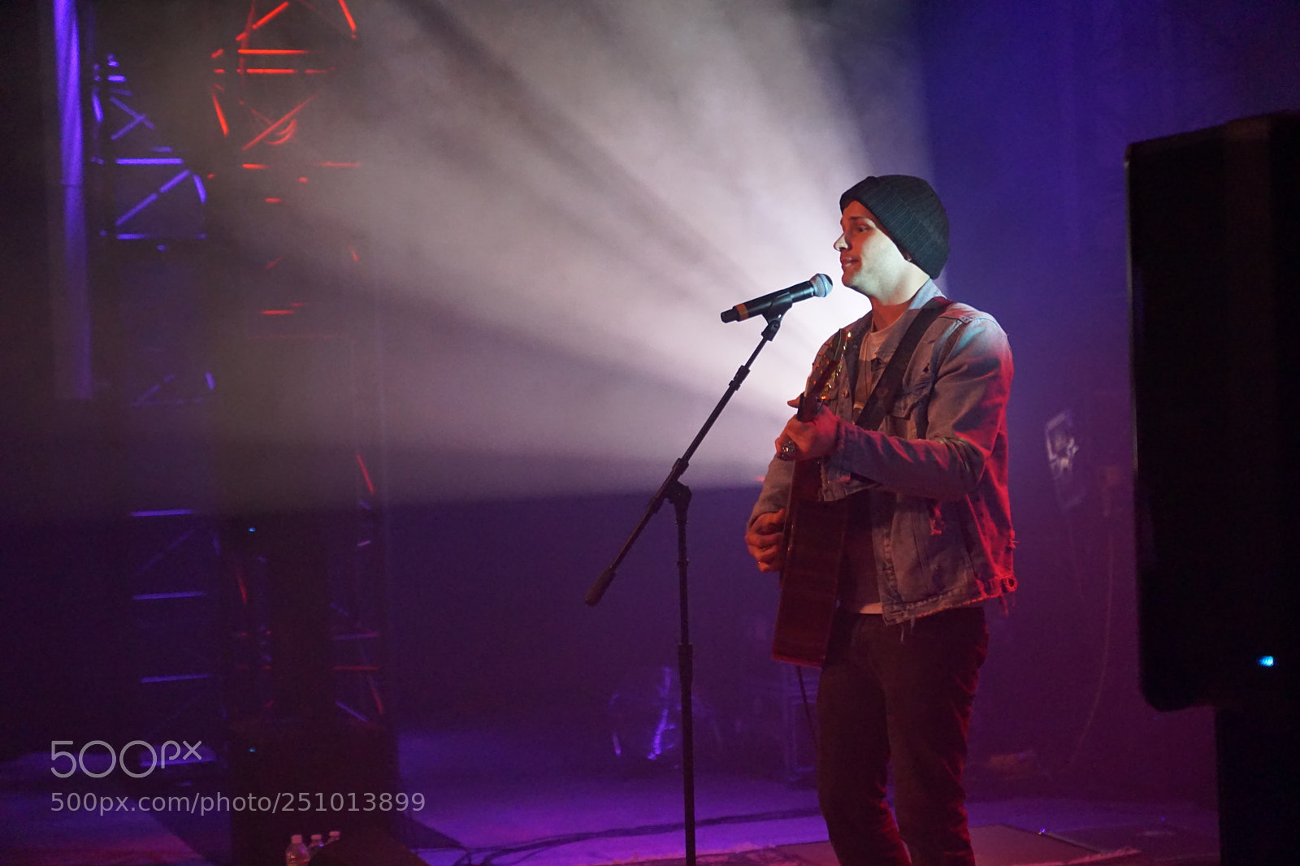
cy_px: 433
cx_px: 650
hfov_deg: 27.0
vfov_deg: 18.2
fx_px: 2708
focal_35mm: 75
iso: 3200
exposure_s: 1/250
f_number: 2.8
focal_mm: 50
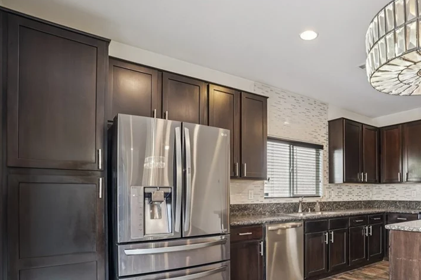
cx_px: 282
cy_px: 193
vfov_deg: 53.6
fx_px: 269
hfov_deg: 73.7
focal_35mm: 23
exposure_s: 1/3.33
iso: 400
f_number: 8
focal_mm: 16
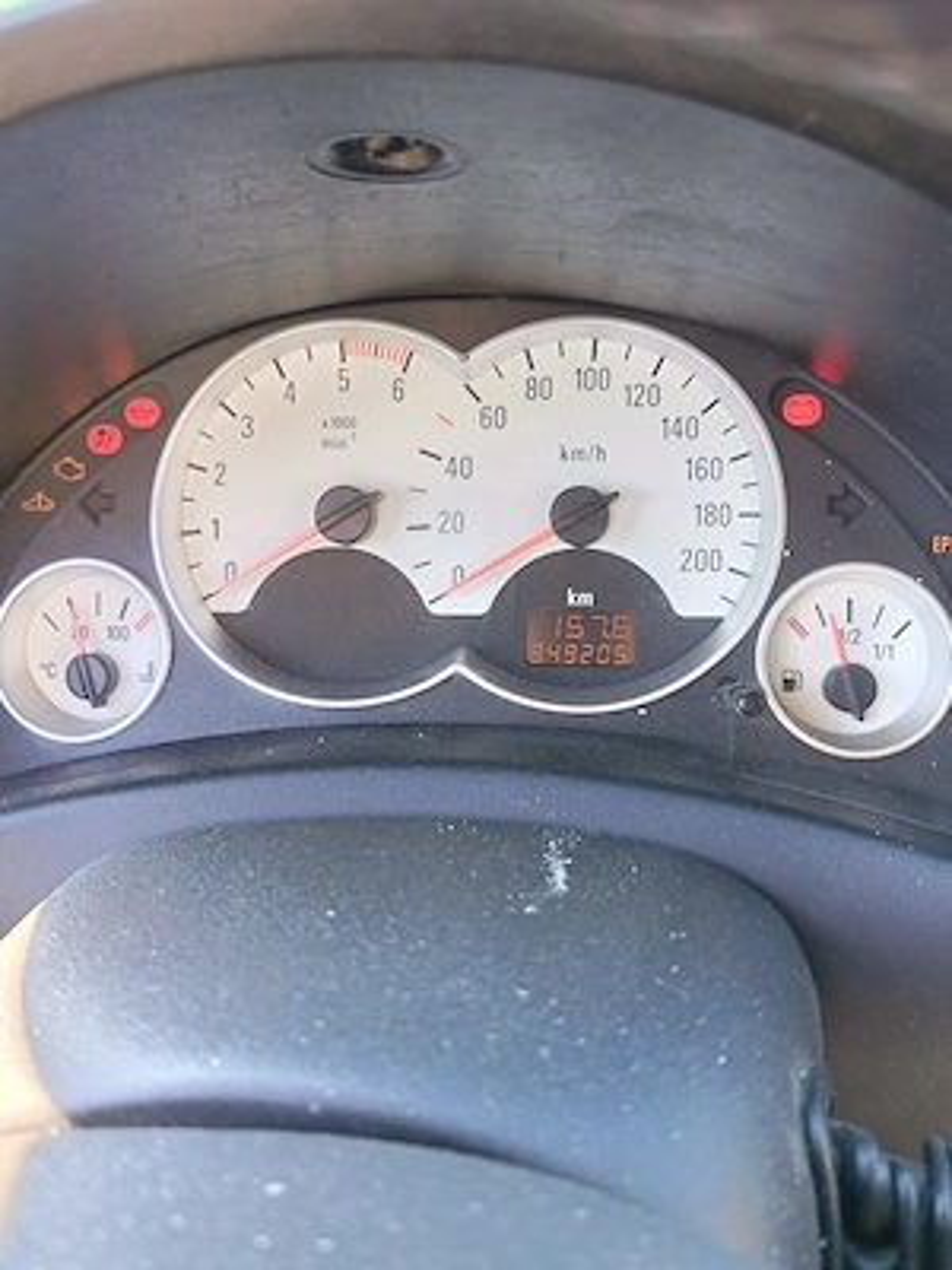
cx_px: 476
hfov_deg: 44.2
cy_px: 635
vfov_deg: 56.8
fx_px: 1173
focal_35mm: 32
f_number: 1.75
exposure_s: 1/50
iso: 396
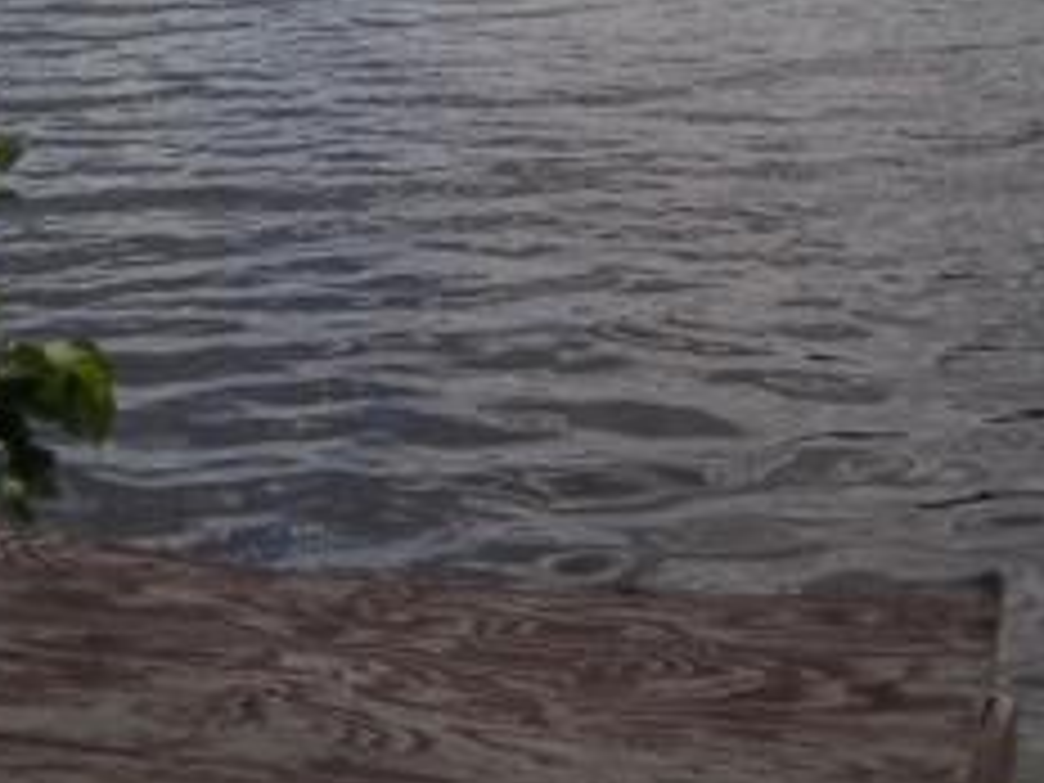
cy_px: -153
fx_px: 2111
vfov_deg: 19.8
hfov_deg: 27.5
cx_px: 306
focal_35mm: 70
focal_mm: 5.05
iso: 64
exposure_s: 1/200
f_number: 7.86
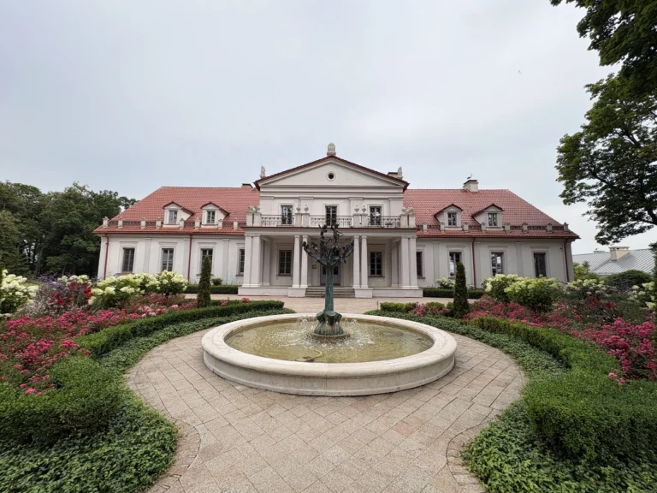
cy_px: 246
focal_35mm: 14
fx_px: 266
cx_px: 328
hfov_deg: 102.1
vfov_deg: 85.7
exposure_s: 1/787
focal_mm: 2.22
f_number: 2.2
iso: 50
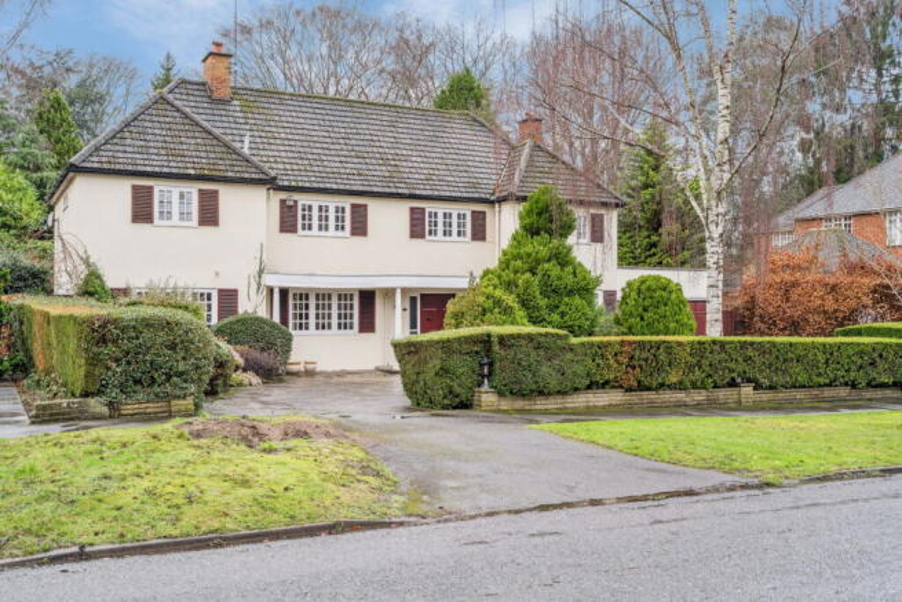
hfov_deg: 54.4
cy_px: 301
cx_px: 451
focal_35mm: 35
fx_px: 877
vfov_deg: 37.9
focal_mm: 35
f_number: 4
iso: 320
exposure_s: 1/50
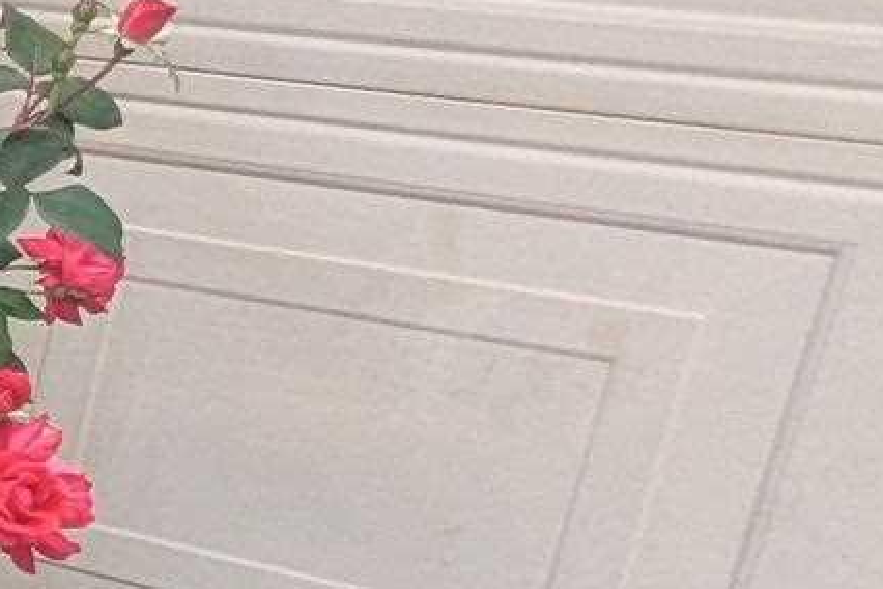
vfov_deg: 13.6
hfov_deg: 12.1
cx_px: -1629
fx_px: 2453
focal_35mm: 100
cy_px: 475
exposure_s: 1/678
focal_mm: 2.35
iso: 48
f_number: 2.2
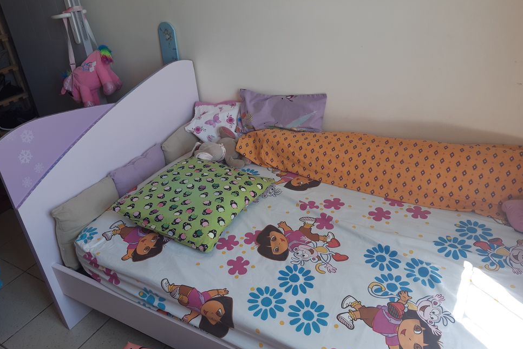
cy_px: 157
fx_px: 407
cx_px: 266
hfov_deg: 65.5
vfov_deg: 46.3
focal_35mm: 28
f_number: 1.7
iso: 40
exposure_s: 1/127
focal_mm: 3.92
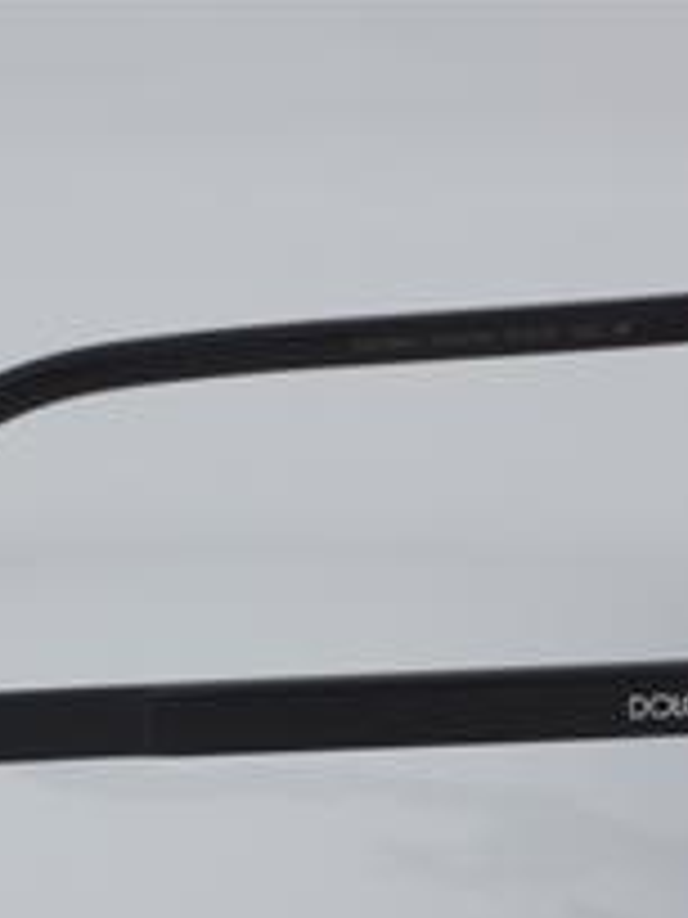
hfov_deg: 10.5
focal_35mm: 141
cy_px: 590
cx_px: 216
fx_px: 3737
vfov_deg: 14.0
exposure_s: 1/4
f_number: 32
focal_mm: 50
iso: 100
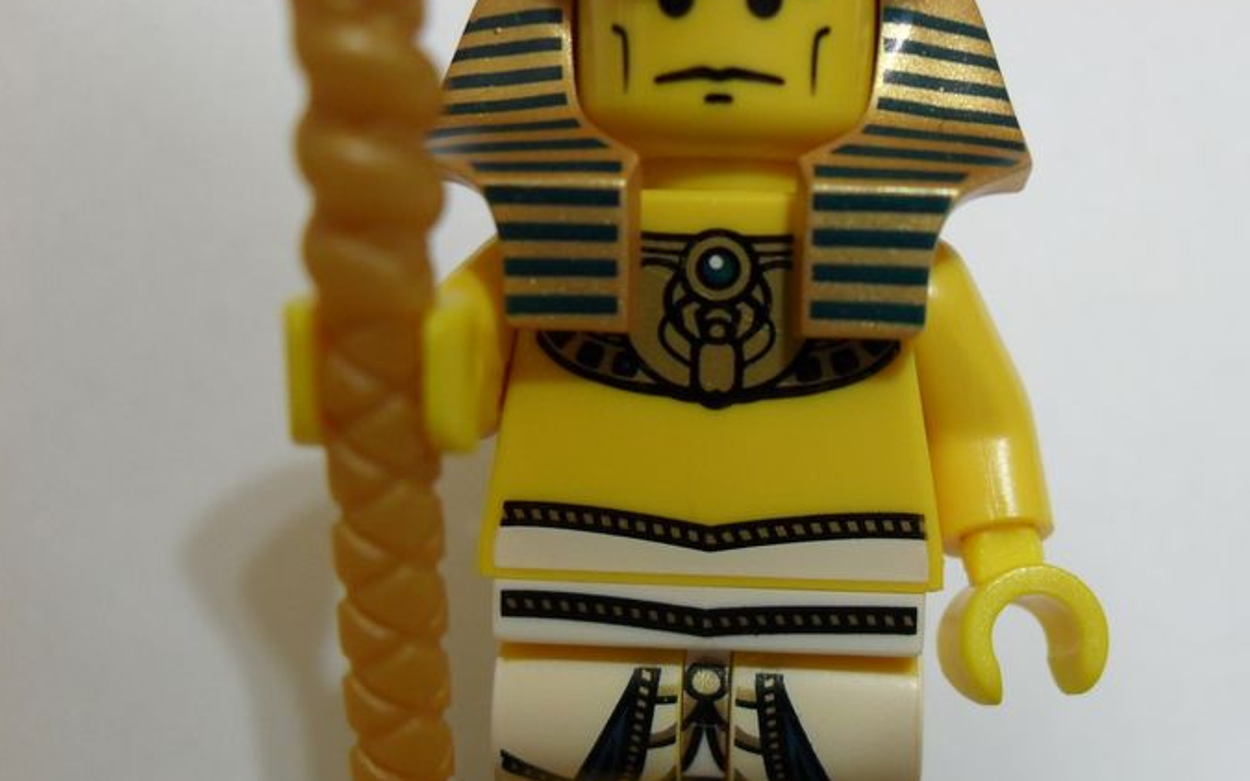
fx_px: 1499
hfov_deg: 45.1
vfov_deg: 29.1
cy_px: 502
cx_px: 717
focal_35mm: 44
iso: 200
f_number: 2.8
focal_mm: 6.2
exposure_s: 1/10
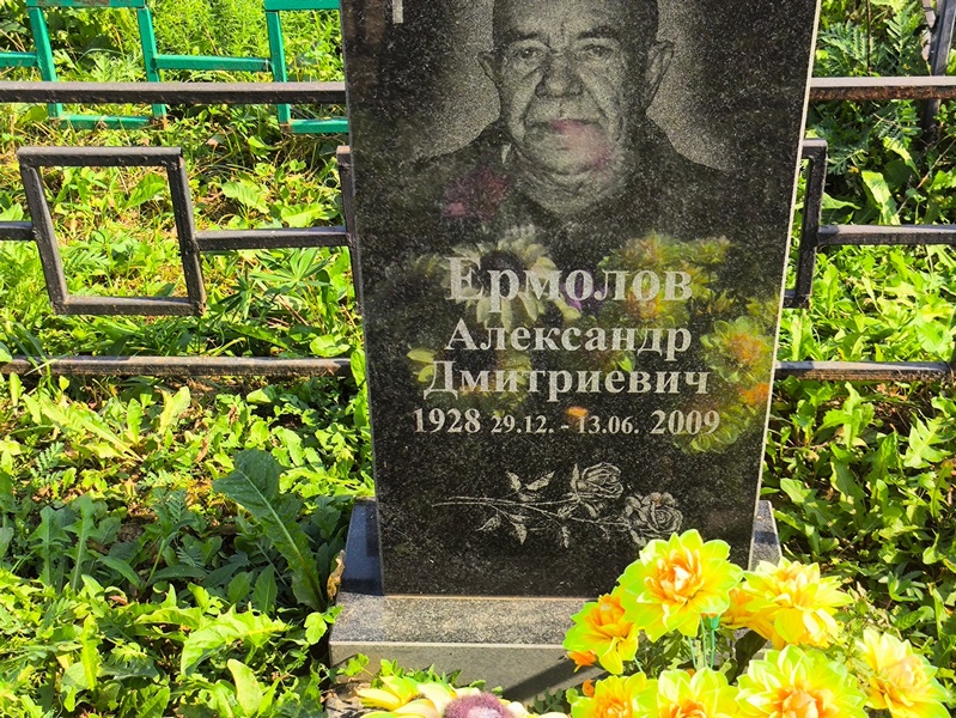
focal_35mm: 50
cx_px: 478
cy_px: 359
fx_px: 1381
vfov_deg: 29.1
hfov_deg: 38.2
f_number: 1.7
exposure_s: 1/811
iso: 50
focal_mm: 4.71
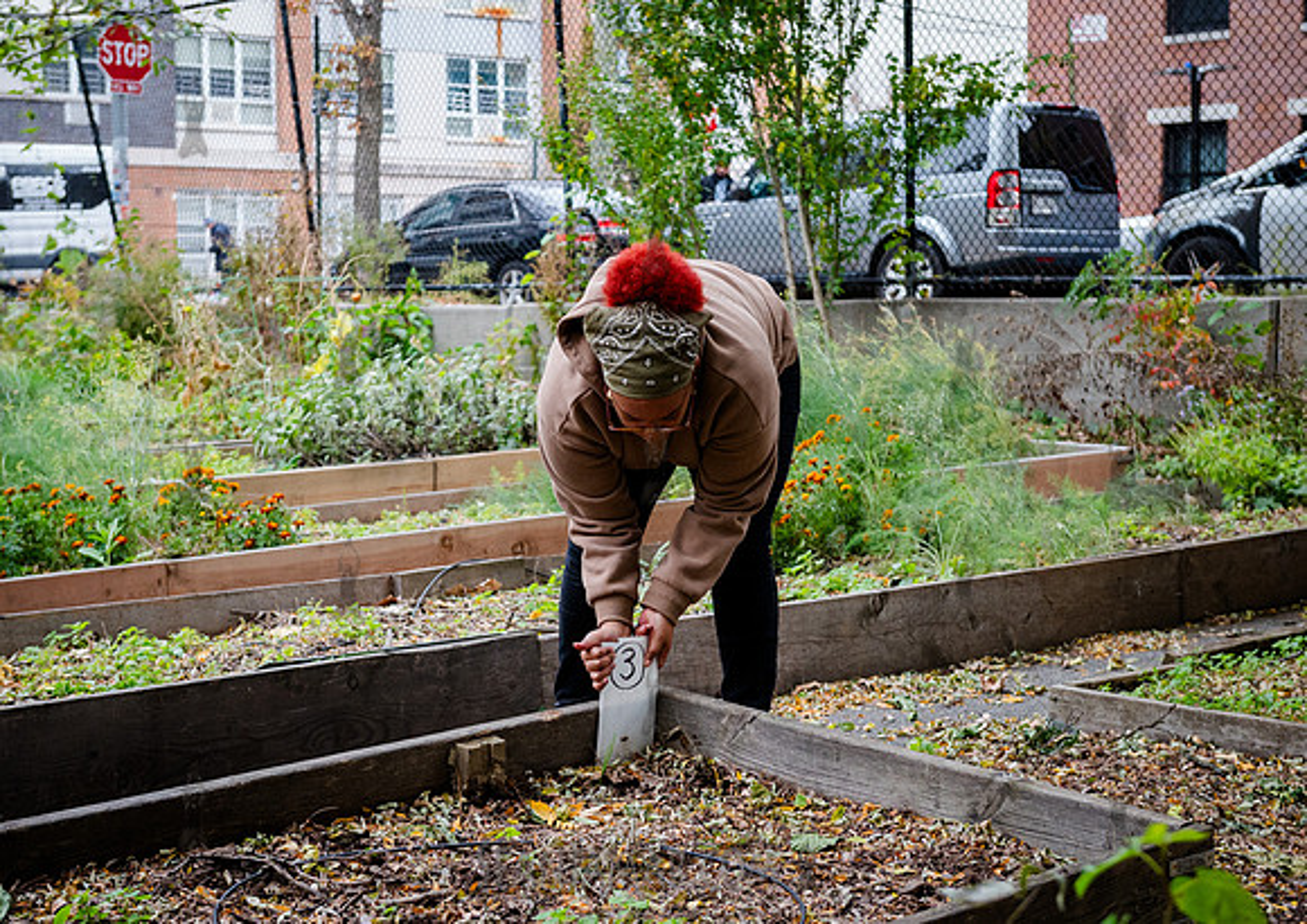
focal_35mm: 62
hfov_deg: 31.6
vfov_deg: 22.7
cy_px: 463
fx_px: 2305
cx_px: 586
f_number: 4.5
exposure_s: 1/320
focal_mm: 56
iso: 2000
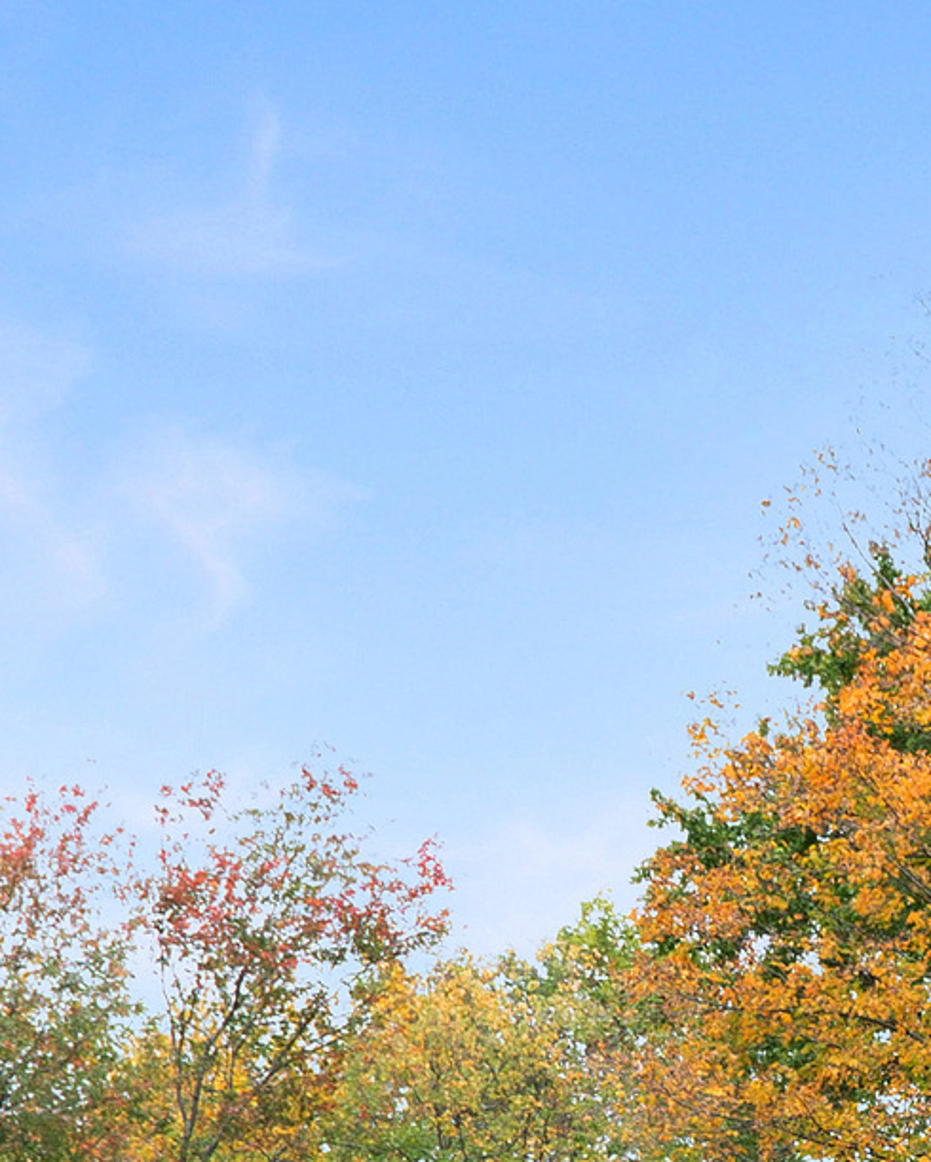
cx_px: 1647
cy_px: 1678
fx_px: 3890
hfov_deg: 12.5
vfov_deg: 15.8
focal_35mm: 113
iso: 400
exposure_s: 1/100
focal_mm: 24
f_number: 9
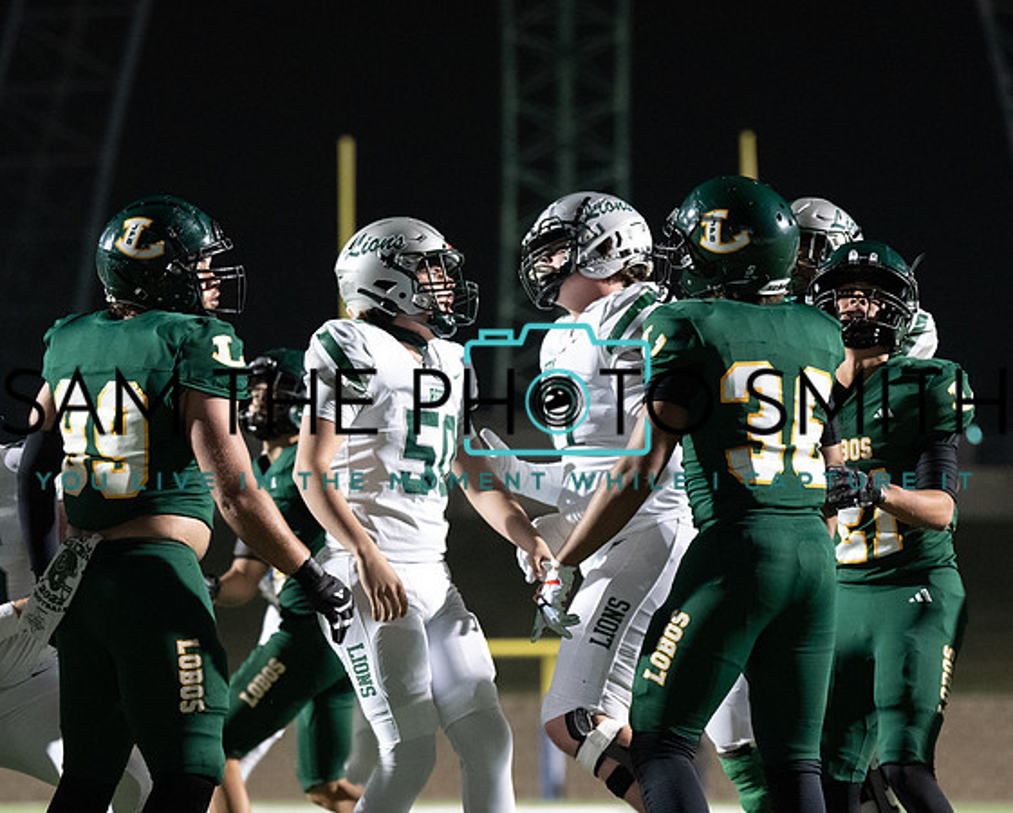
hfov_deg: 9.6
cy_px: 582
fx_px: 6022
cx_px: 441
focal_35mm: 201
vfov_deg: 7.7
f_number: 2.8
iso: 6400
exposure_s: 1/1000
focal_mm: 121
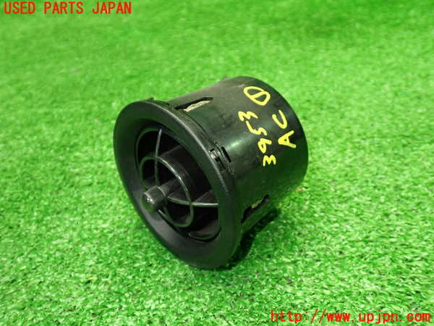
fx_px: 451
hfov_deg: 51.4
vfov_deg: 39.7
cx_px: 217
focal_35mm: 36
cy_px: 163
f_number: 2.5
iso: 320
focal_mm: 6.37
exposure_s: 1/40
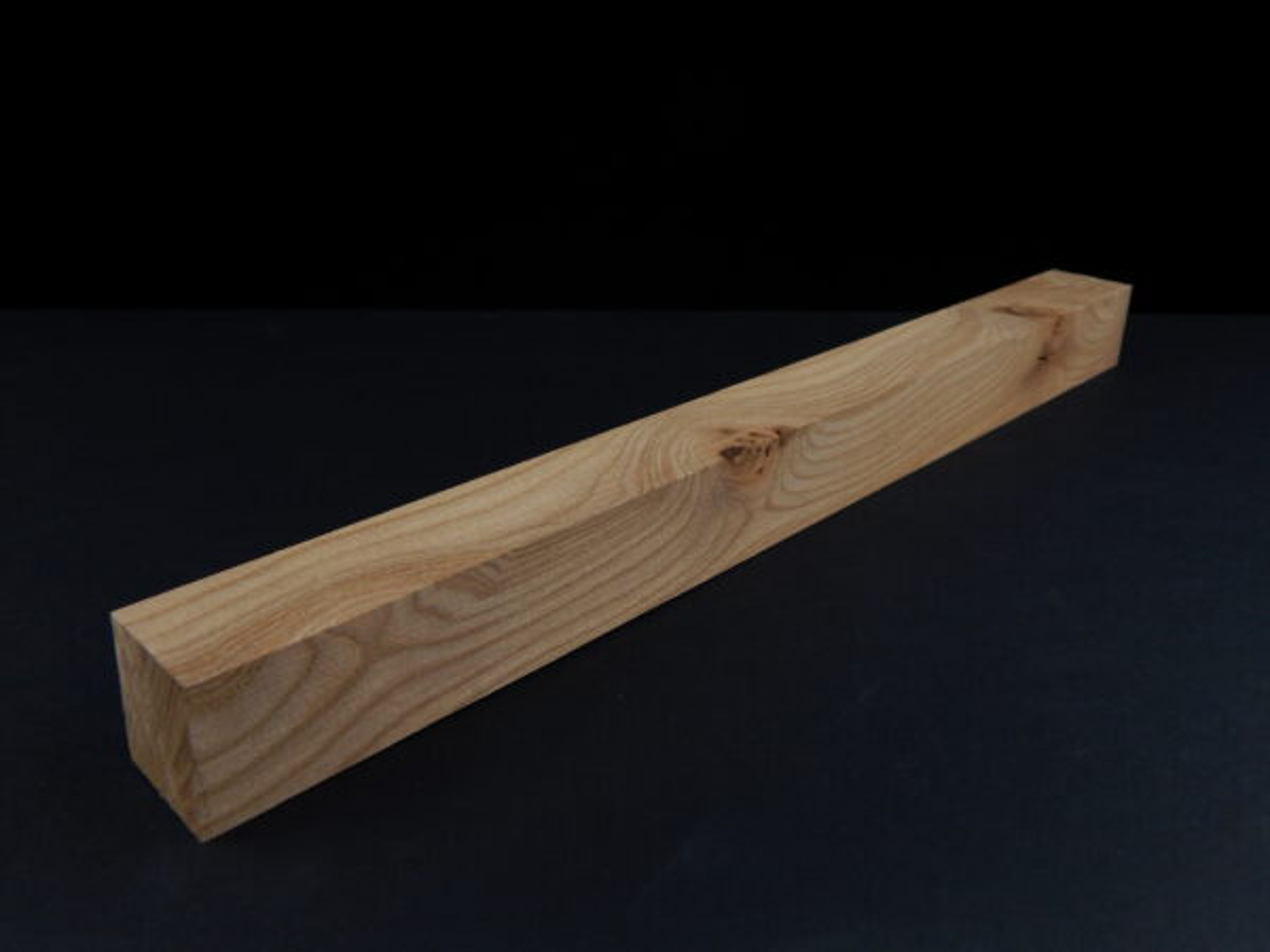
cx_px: 635
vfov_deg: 45.4
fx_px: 1137
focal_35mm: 31
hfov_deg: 58.4
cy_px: 476
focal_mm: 5.6
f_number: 3.2
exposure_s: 1/160
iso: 125
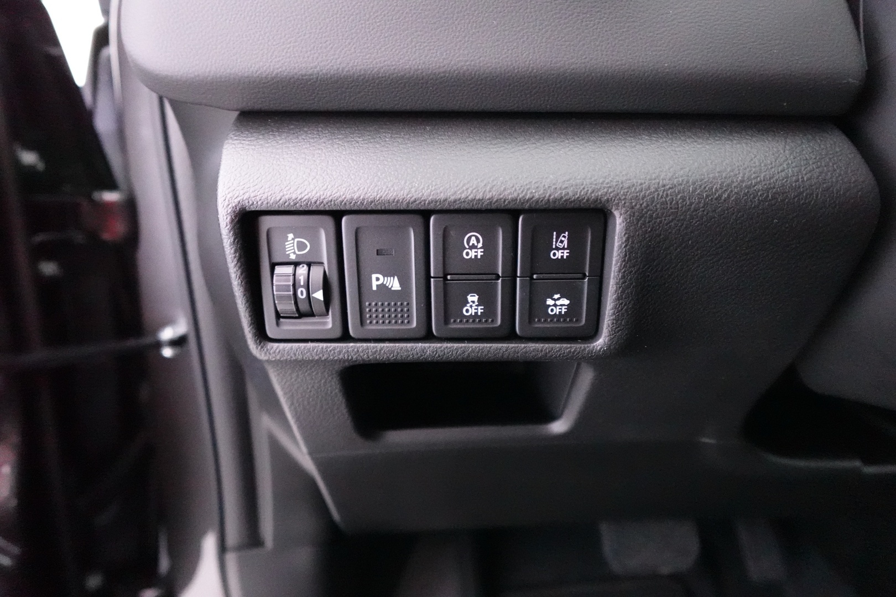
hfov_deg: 84.0
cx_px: 448
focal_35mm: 20
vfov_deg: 61.9
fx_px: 498
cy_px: 298
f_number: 2
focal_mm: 7.6
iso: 6400
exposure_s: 1/25
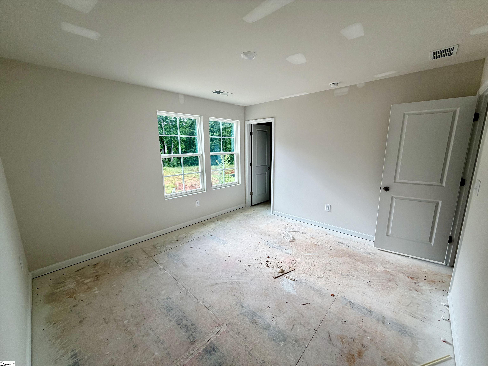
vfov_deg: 85.7
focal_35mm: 14
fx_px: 197
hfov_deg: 102.1
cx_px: 244
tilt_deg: -10.1
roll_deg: +1.2
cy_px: 183
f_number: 2.2
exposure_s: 1/134
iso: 40
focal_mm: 2.22
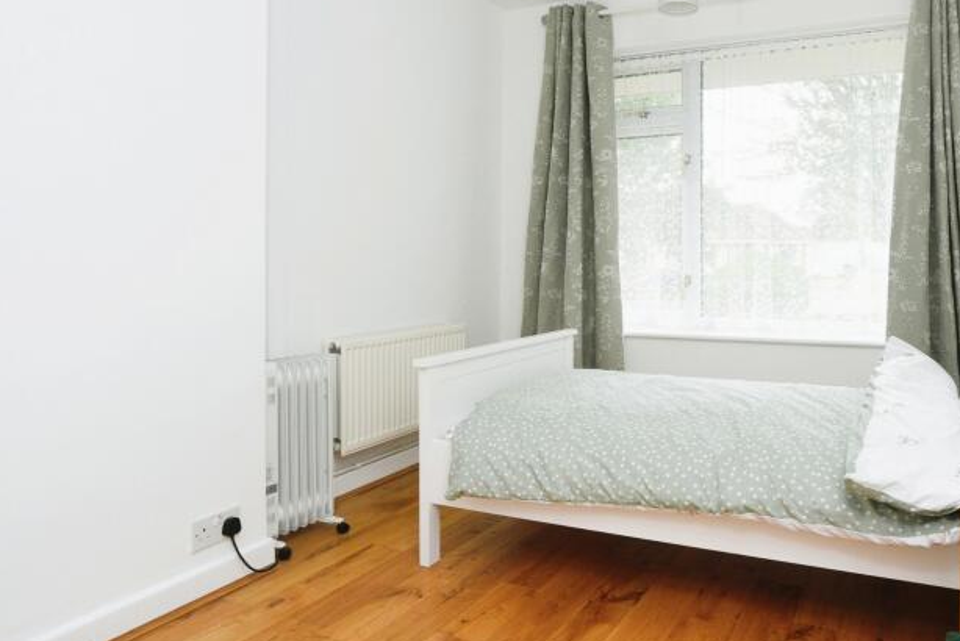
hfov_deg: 69.3
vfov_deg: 50.7
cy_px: 234
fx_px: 667
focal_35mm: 25
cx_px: 646
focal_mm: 15
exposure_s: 1/40
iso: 640
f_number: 11
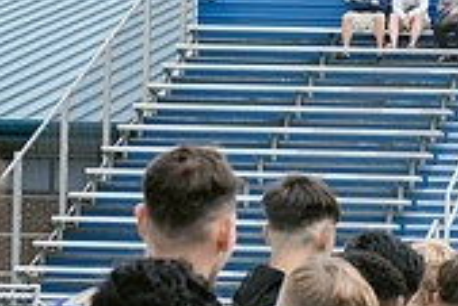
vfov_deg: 5.7
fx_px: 3056
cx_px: 688
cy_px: 432
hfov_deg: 8.4
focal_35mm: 240
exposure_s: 1/500
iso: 400
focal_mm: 70
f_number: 5.6
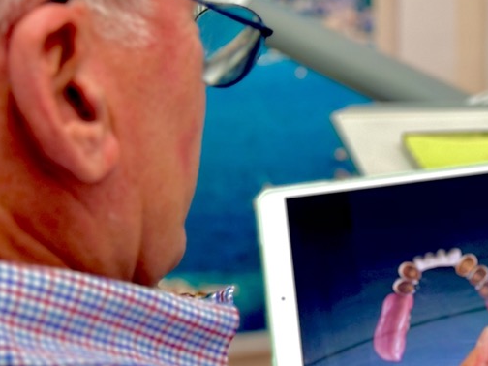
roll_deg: -1.5
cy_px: 64
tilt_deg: -9.4
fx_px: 1720
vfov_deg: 12.1
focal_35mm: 122
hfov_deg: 15.5
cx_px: 608
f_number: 1.78
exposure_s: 1/100
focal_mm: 6.86
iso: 160
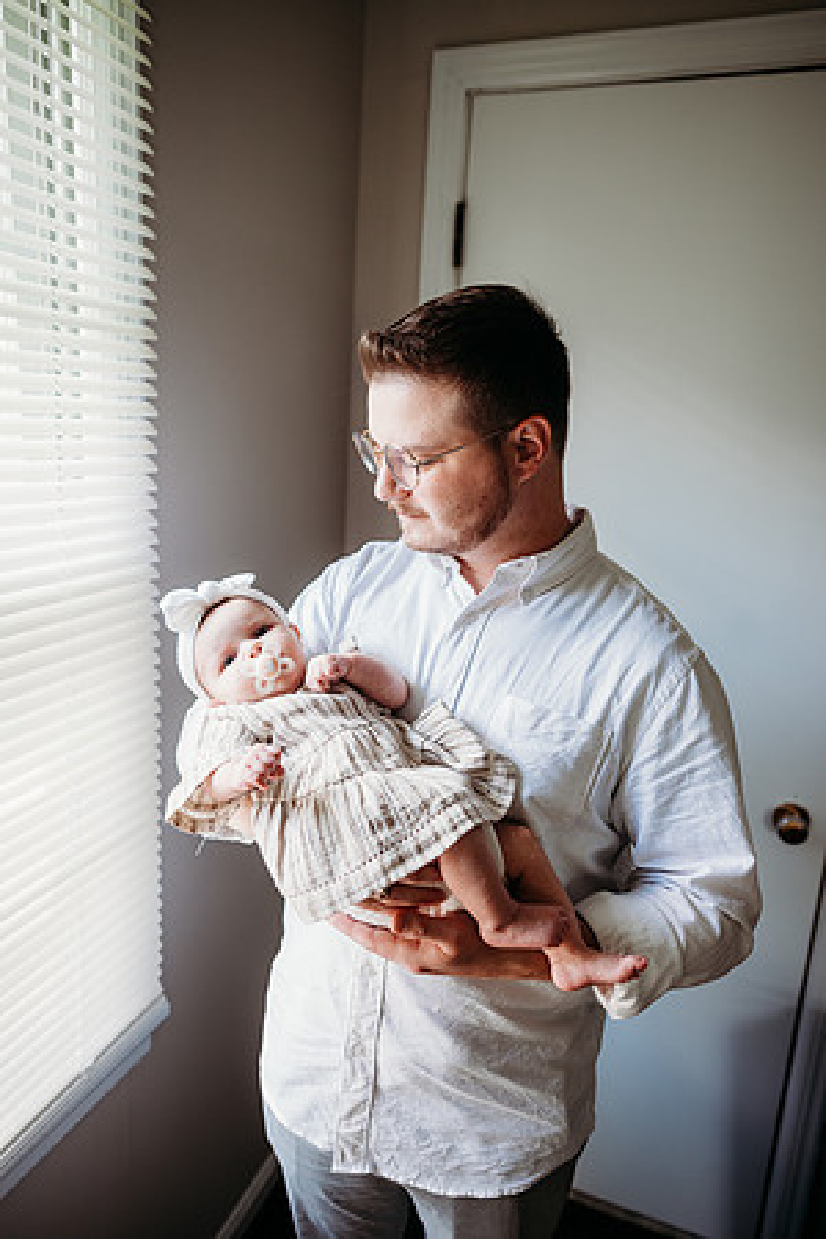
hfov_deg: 53.1
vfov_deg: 73.7
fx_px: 826
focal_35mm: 24
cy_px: 620
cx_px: 413
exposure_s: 1/200
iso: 500
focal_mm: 24
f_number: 2.5
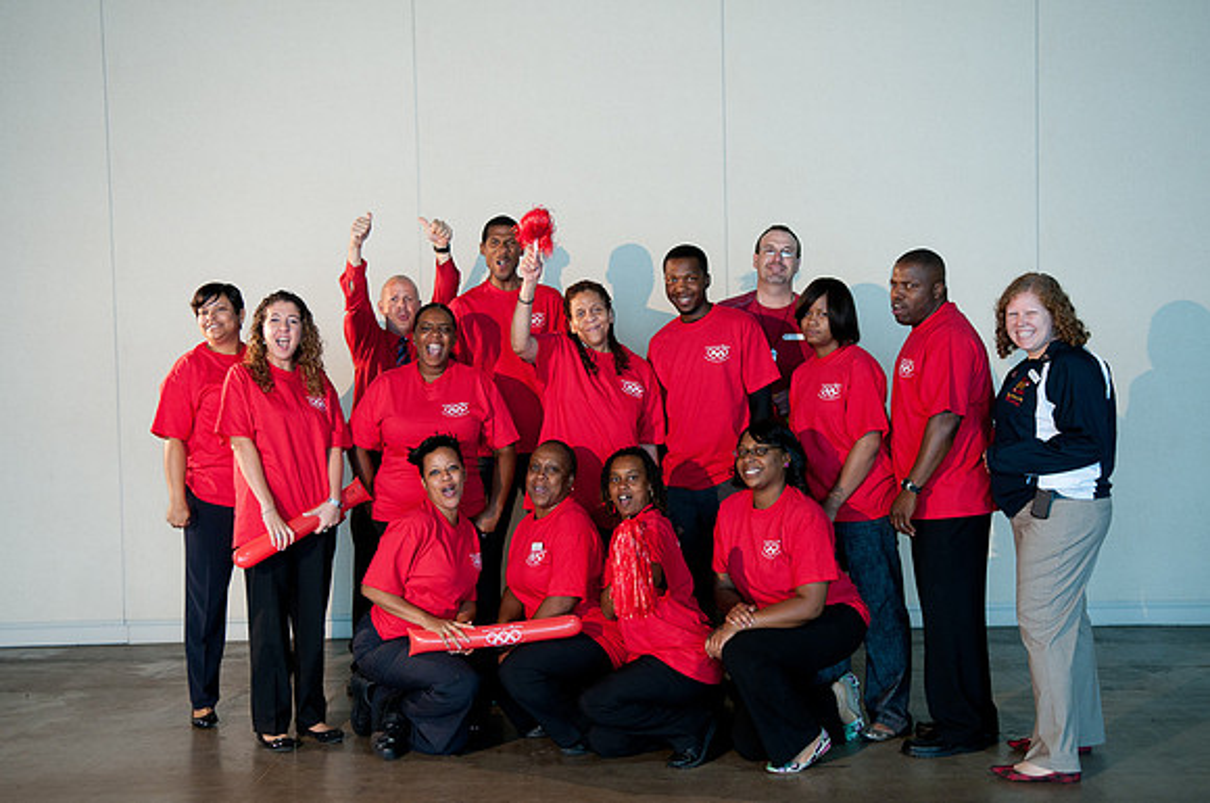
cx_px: 605
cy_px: 402
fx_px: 1611
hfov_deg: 41.2
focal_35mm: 48
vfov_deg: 28.0
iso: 500
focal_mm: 32
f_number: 2.8
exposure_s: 1/60
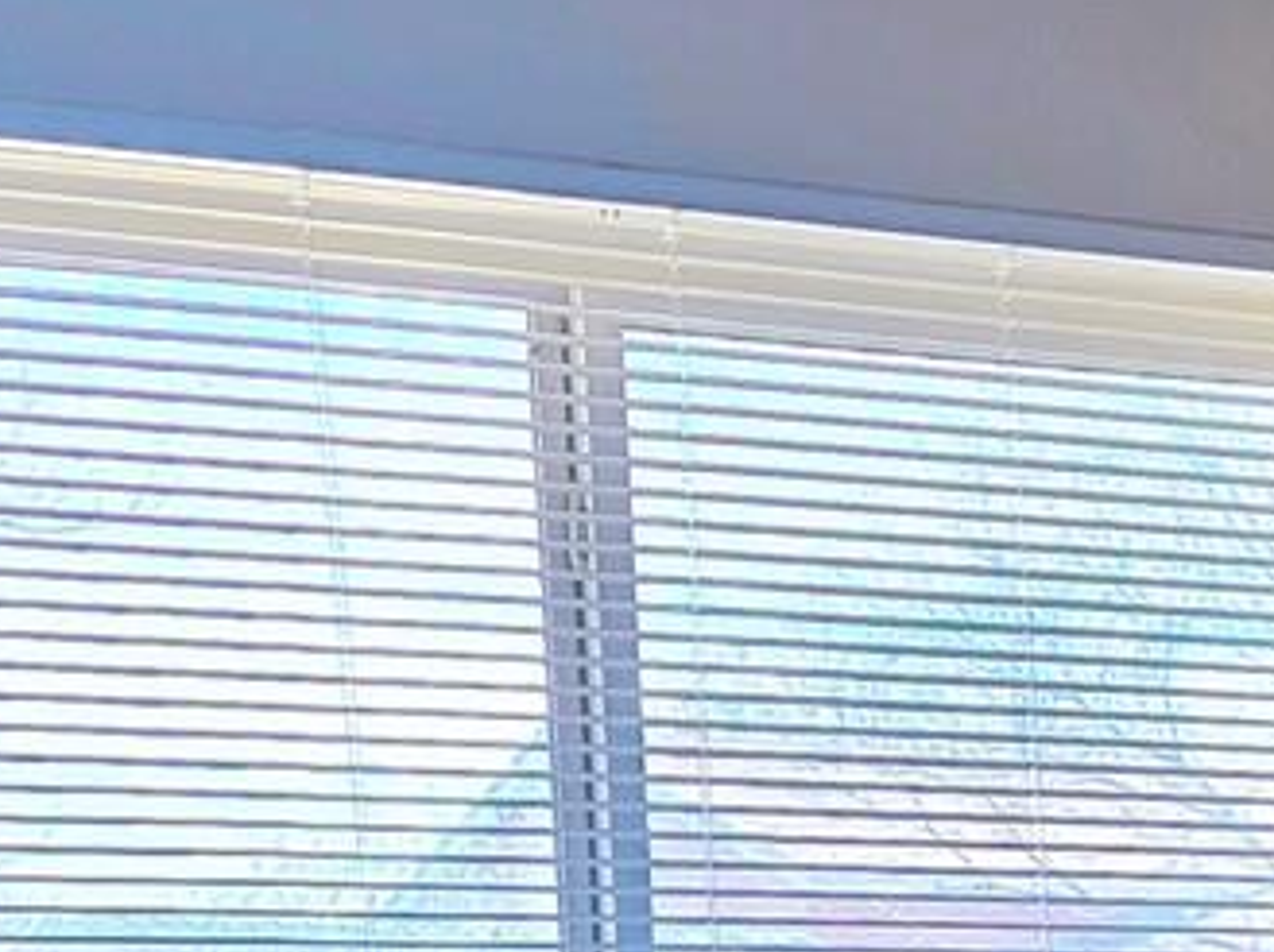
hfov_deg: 17.0
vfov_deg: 11.9
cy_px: 1850
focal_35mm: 112
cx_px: 1425
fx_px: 4118
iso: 200
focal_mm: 5.4
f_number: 1.8
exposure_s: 1/180
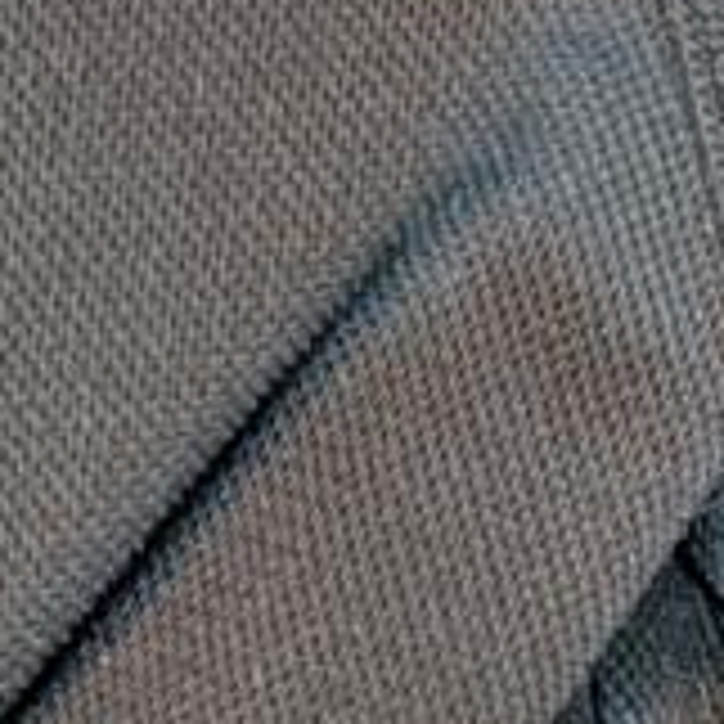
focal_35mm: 211
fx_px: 4993
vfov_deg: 7.7
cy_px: -1028
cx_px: 616
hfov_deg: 8.3
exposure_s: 1/40
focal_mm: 6.9
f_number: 1.68
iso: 36
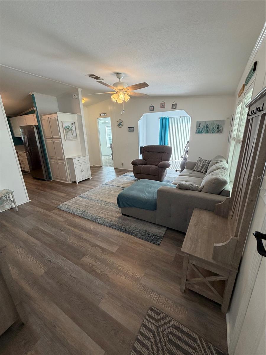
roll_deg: +2.3
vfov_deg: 102.1
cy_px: 178
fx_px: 143
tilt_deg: -17.6
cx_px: 133
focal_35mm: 14
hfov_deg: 85.7
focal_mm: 2.22
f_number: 2.2
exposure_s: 1/120
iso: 250
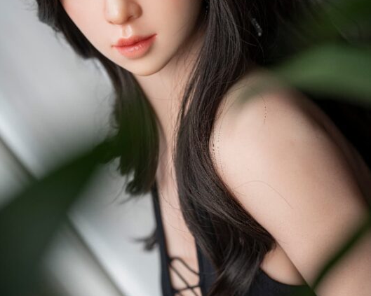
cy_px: 103
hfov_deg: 26.8
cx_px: 186
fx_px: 779
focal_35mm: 71
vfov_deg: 21.5
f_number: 3.2
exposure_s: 1/640
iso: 100
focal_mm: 50
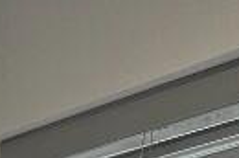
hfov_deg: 9.9
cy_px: 691
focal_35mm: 197
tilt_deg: -9.7
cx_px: -204
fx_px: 1305
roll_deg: -2.7
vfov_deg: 5.7
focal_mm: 6.86
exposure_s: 1/100
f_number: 1.78
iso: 125
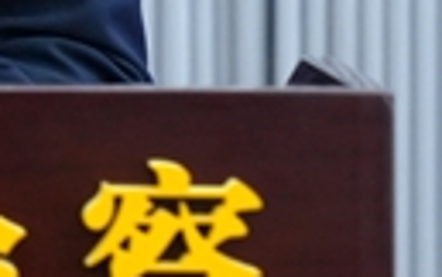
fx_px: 4427
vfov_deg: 3.6
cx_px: -326
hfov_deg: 5.6
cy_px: -251
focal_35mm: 367
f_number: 4
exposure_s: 1/160
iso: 1600
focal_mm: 58
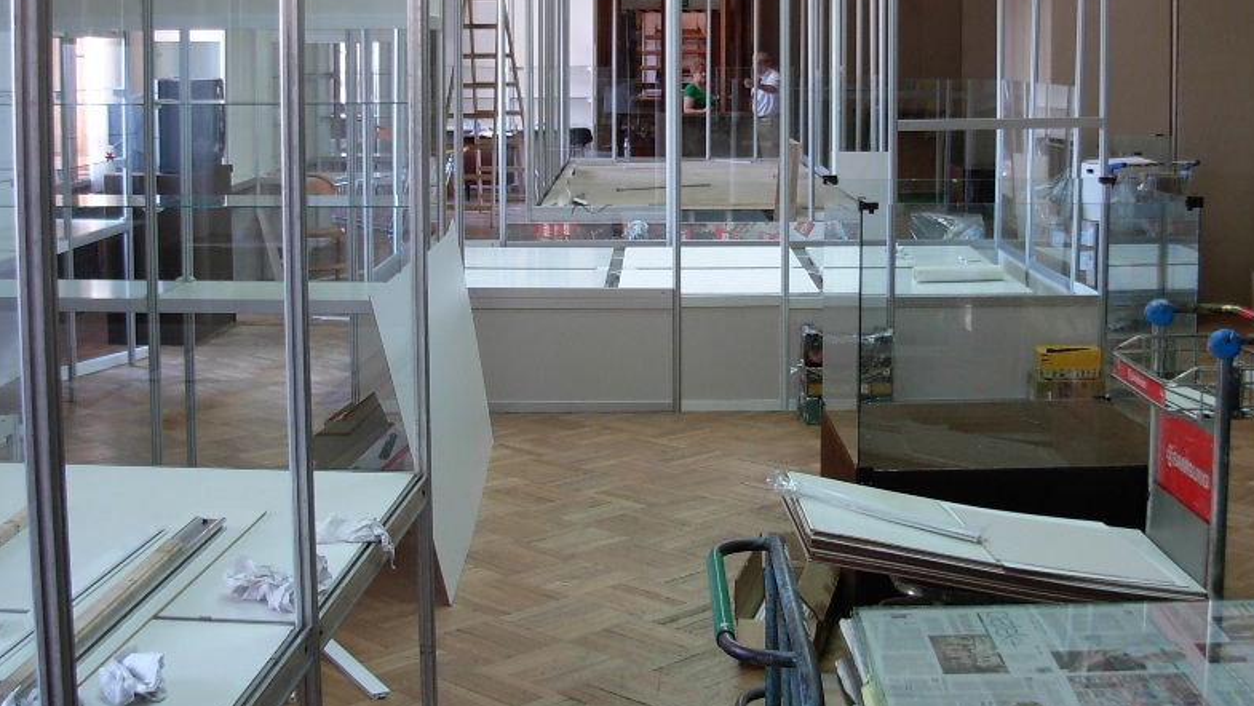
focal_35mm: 54
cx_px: 687
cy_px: 153
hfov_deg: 38.5
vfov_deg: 22.0
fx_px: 1796
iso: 79
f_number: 2.9
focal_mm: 6.3
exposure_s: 1/13.4
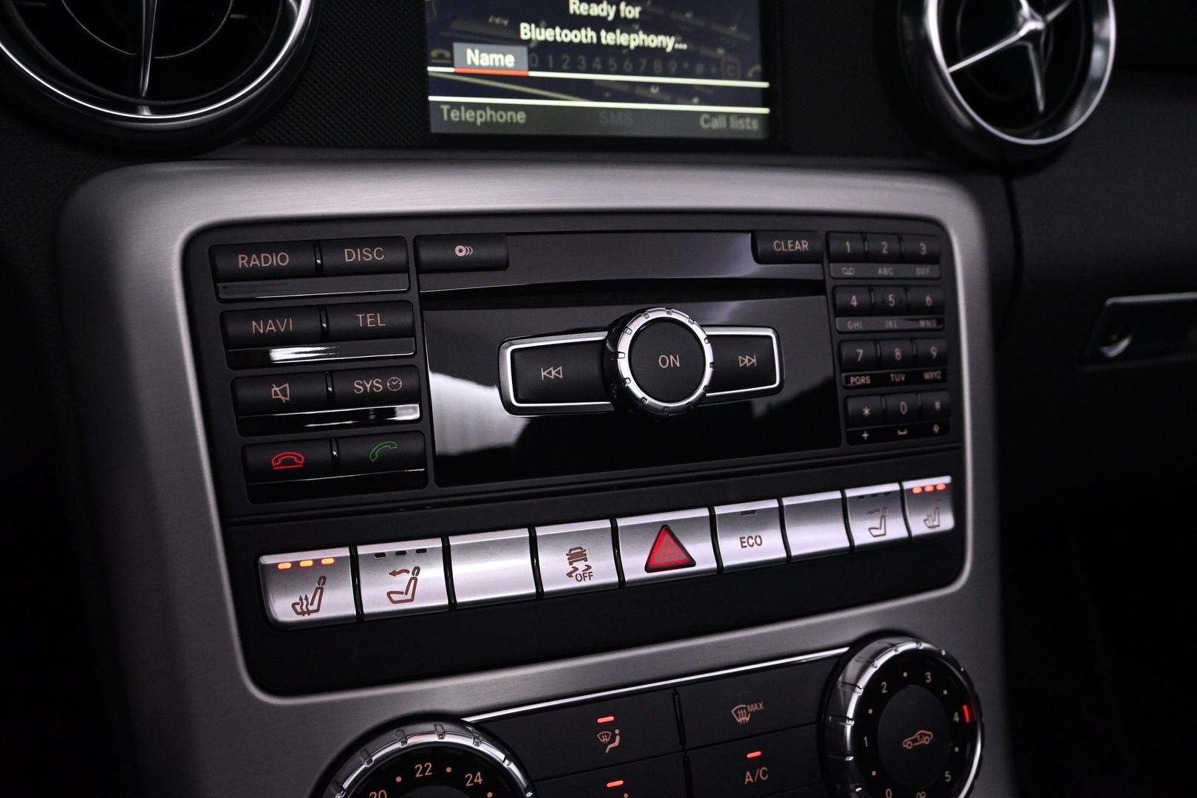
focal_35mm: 33
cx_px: 598
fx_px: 1097
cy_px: 399
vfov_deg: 40.0
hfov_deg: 57.2
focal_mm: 22
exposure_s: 1/100
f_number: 5
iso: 3200
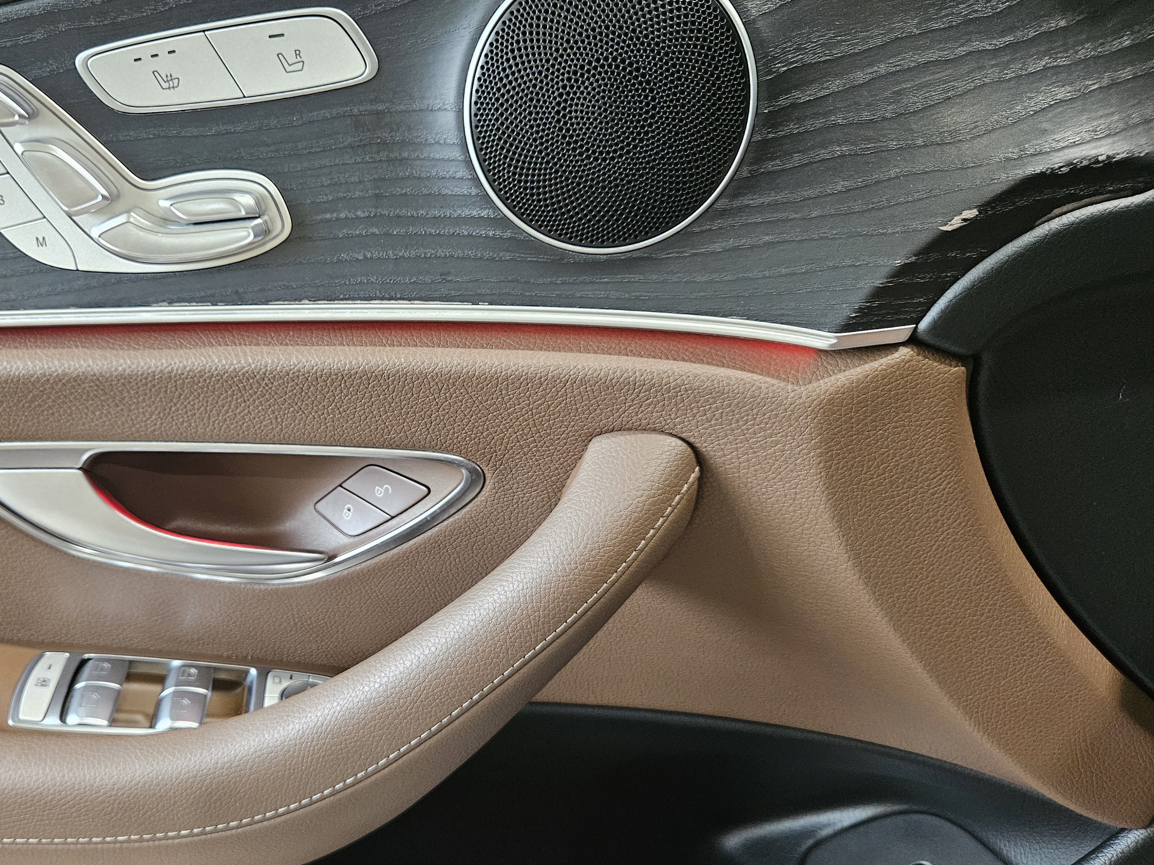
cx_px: 418
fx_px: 1000
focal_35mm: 30
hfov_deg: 59.0
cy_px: 452
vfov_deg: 46.8
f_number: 1.8
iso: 800
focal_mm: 5.4
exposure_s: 1/120
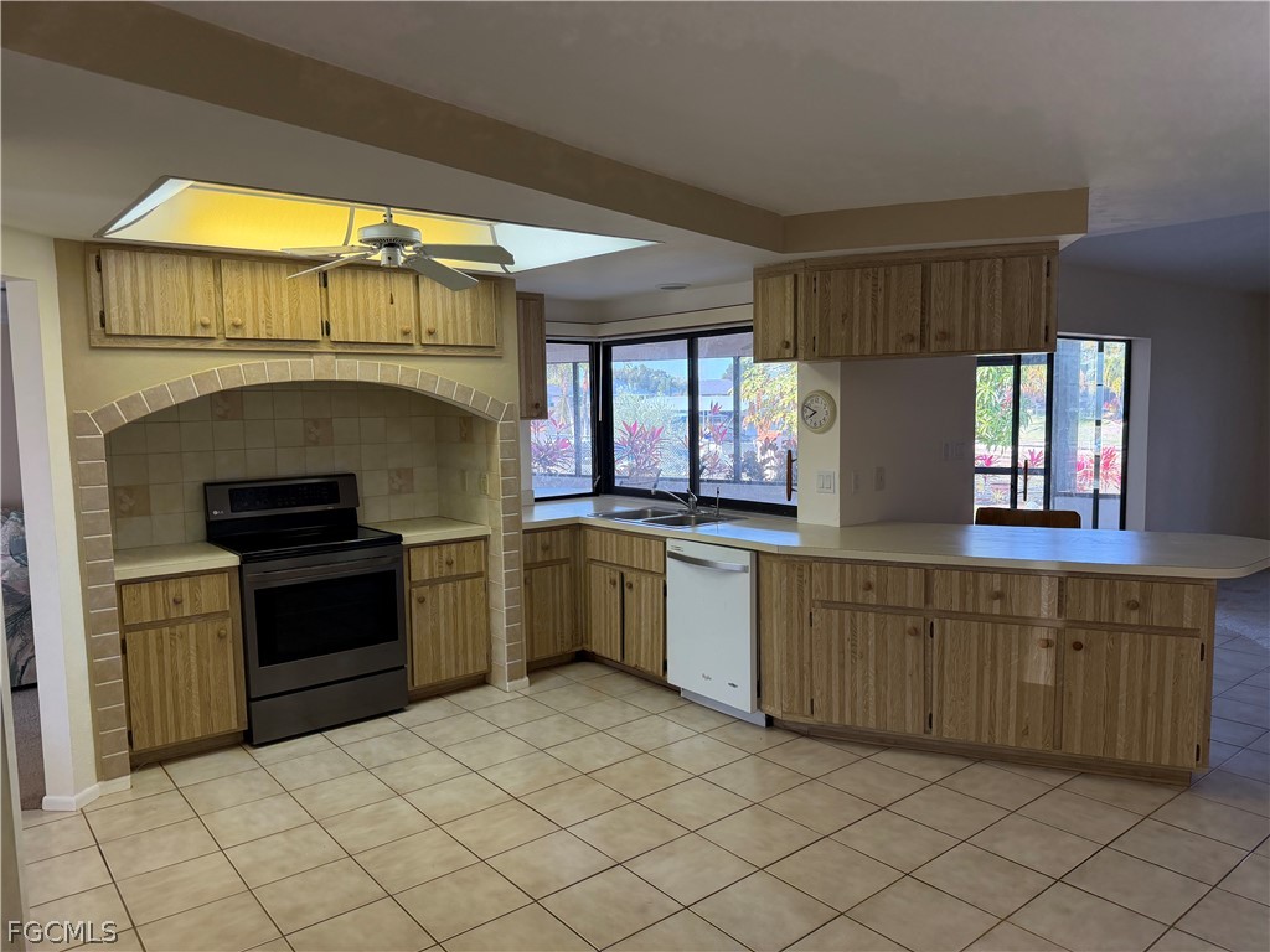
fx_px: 881
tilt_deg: -4.4
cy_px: 476
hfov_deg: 71.6
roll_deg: +1.3
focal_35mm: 24
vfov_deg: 56.8
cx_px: 635
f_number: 1.78
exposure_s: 1/211
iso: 200
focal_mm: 6.76
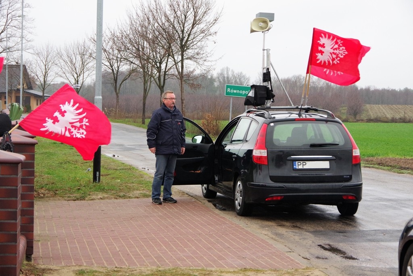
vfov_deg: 17.3
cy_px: 138
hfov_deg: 25.7
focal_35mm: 79
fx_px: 906
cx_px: 206
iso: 1600
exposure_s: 1/200
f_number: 6.3
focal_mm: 53
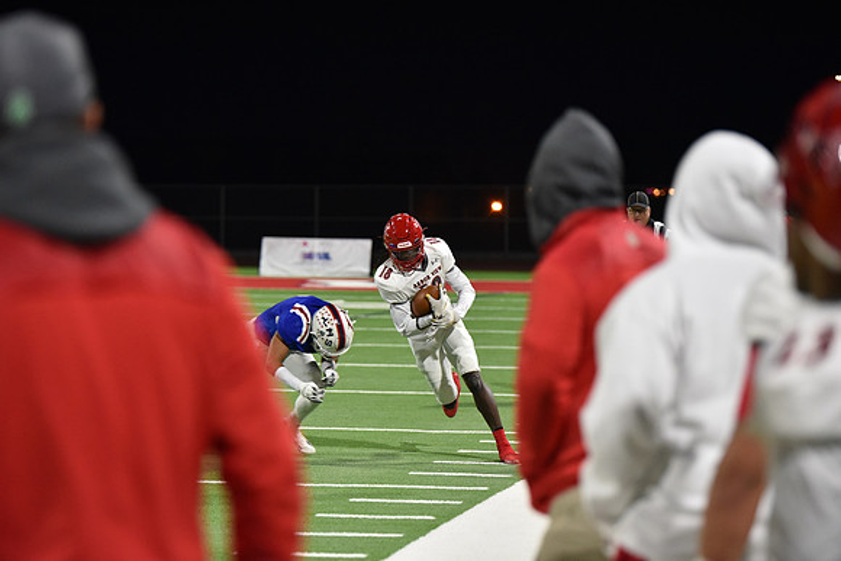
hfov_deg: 14.7
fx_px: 3271
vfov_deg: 9.8
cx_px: 420
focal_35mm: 140
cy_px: 280
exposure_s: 1/640
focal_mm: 140
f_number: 2.8
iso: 4500
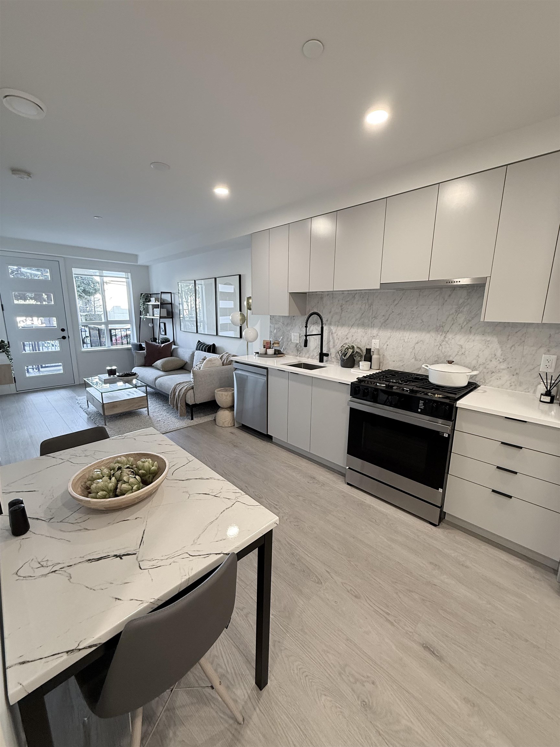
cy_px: 374
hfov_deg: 85.7
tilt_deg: -10.8
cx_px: 280
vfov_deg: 102.1
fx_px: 302
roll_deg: -1.2
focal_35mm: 14
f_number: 2.2
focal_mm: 2.22
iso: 200
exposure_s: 1/60
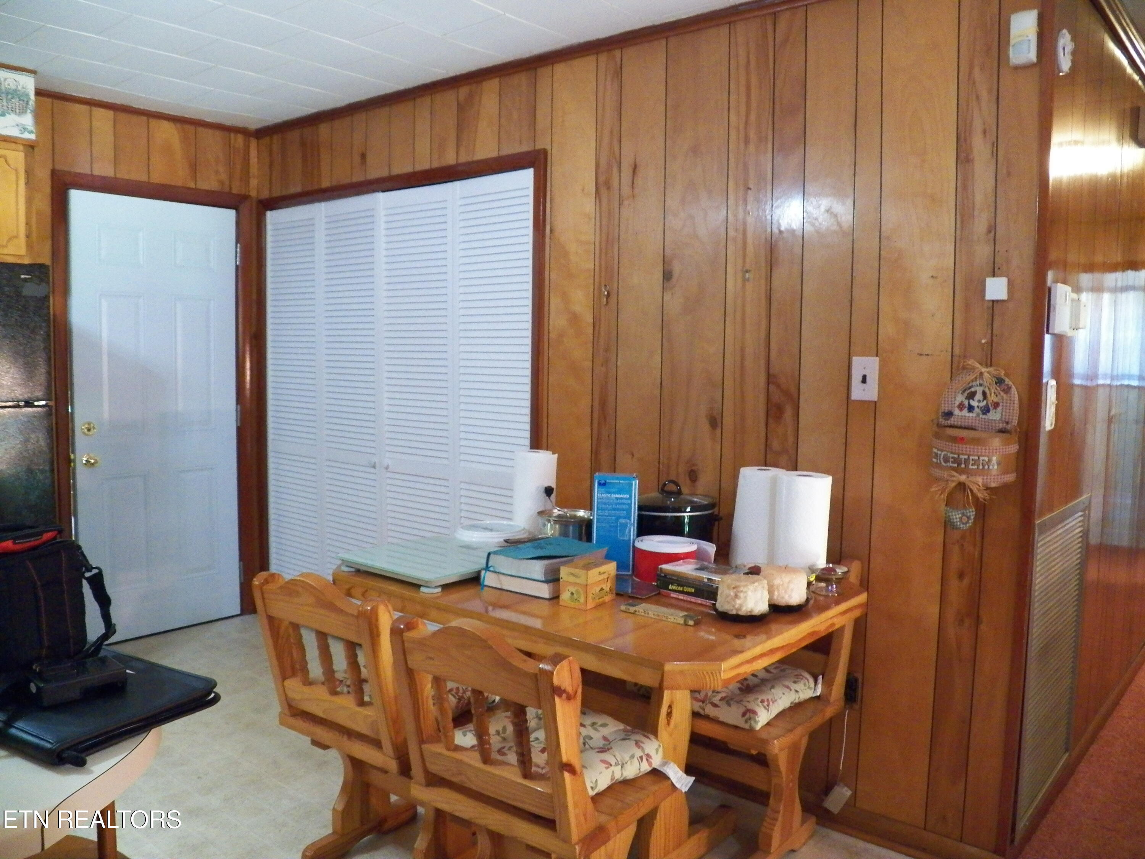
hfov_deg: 63.4
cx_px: 572
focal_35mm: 28
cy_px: 430
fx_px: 926
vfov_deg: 49.7
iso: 800
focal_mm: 4.9
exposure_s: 1/30
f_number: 2.8
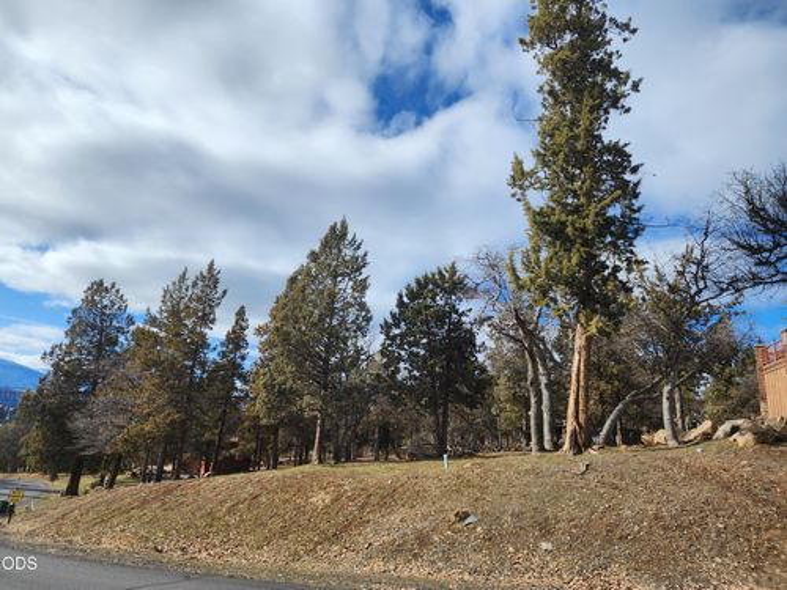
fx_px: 523
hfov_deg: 73.9
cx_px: 394
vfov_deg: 58.9
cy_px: 295
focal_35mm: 23
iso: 12
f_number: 1.8
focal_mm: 6.4
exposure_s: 1/1336
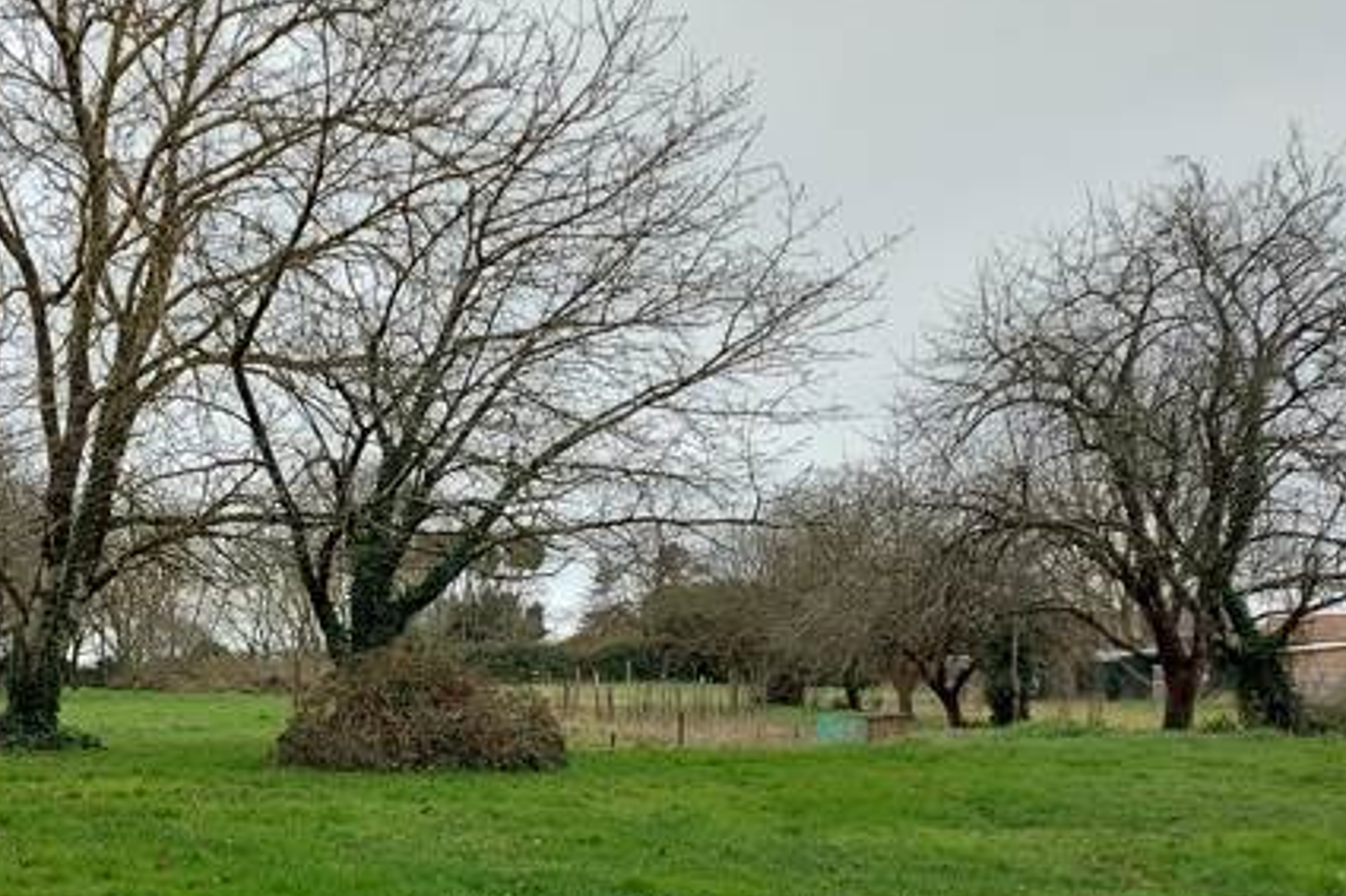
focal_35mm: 47
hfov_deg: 41.2
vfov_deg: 28.0
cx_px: 412
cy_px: 725
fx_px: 1757
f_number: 1.8
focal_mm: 5.23
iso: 32
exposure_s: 1/140
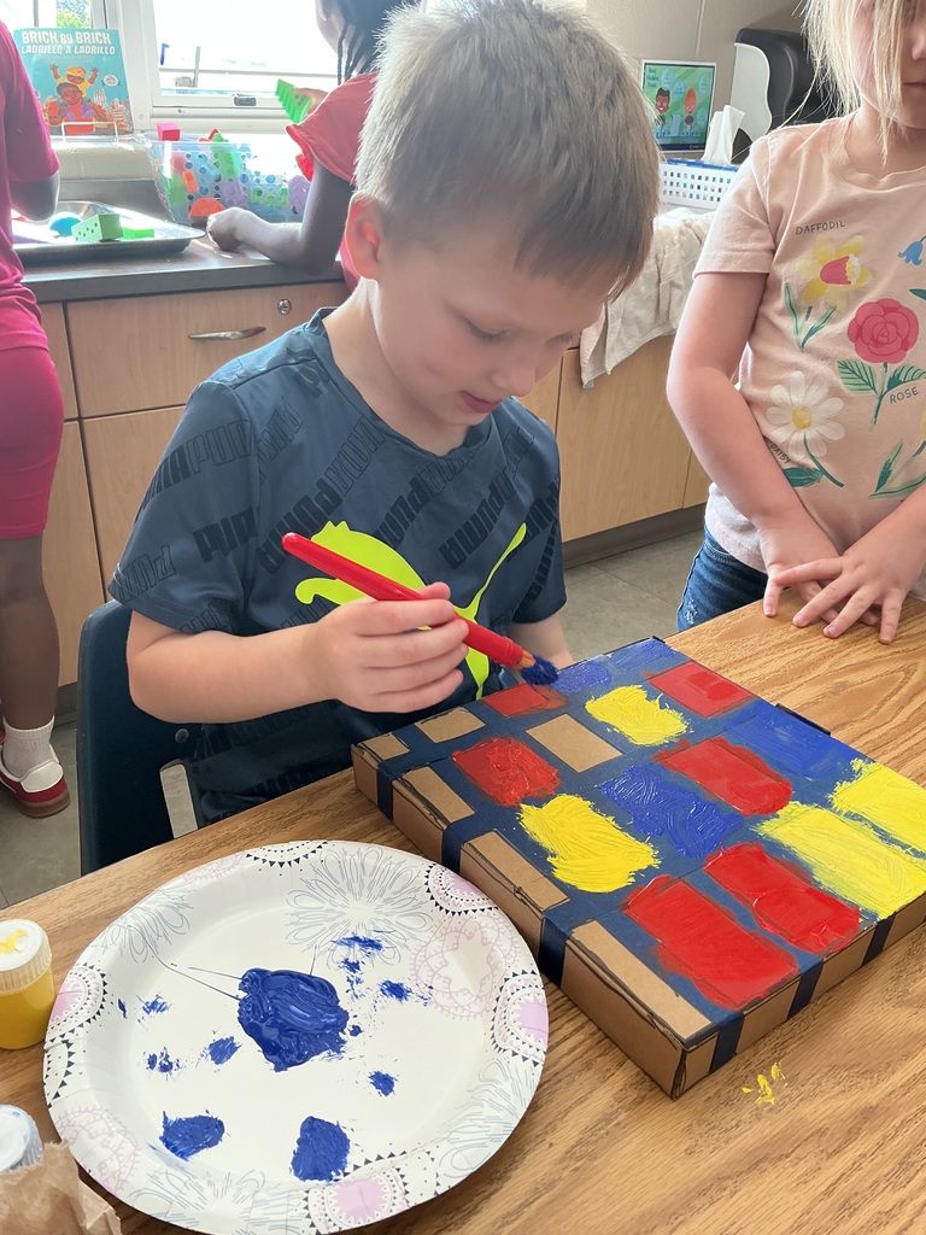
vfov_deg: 61.7
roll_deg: -2.0
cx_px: 463
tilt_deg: -28.0
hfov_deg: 48.2
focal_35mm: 29
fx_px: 1034
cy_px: 618
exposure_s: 1/60
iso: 64
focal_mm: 3
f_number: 1.8
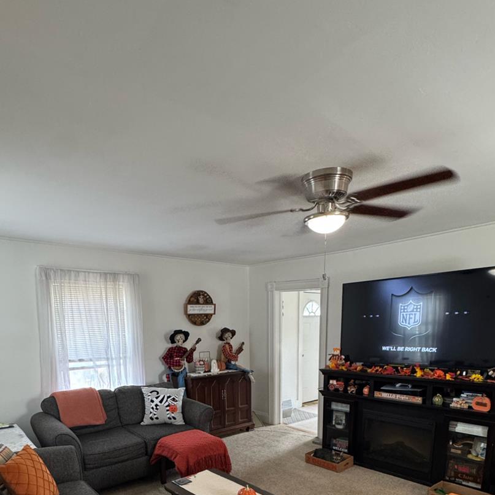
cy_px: 391
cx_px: 217
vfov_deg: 62.1
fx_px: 372
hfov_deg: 67.0
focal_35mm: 23
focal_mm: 2.22
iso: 200
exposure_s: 1/60
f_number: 2.2
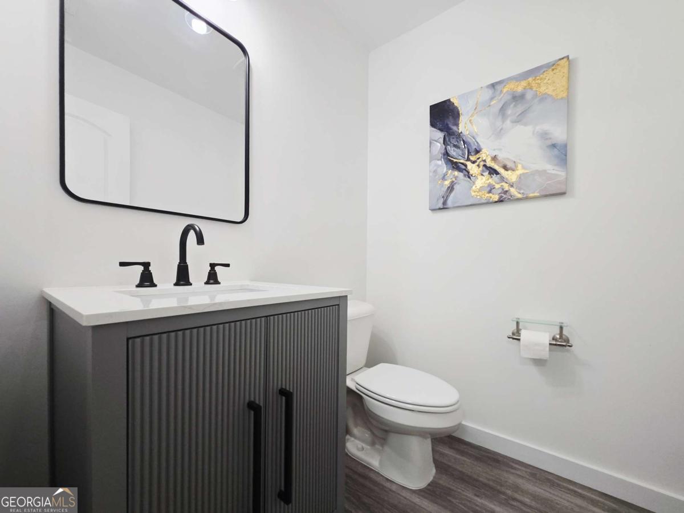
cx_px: 342
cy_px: 256
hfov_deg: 106.2
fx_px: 257
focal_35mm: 13
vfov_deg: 89.9
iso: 100
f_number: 2.2
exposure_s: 1/60.2
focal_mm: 1.7
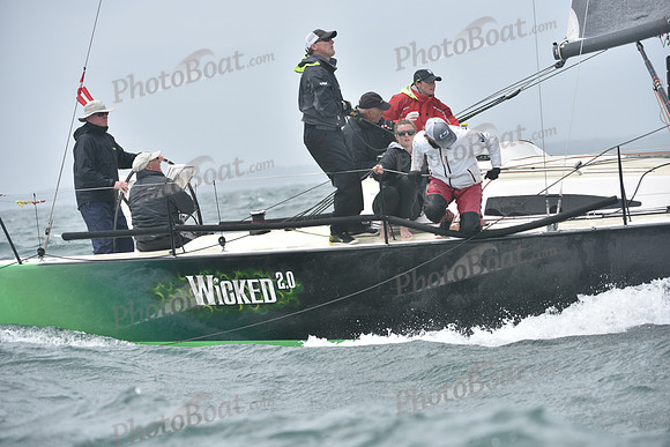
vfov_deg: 6.9
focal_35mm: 200
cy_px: 224
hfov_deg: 10.3
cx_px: 335
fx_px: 3723
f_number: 6.3
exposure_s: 1/1000
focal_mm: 200
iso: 320
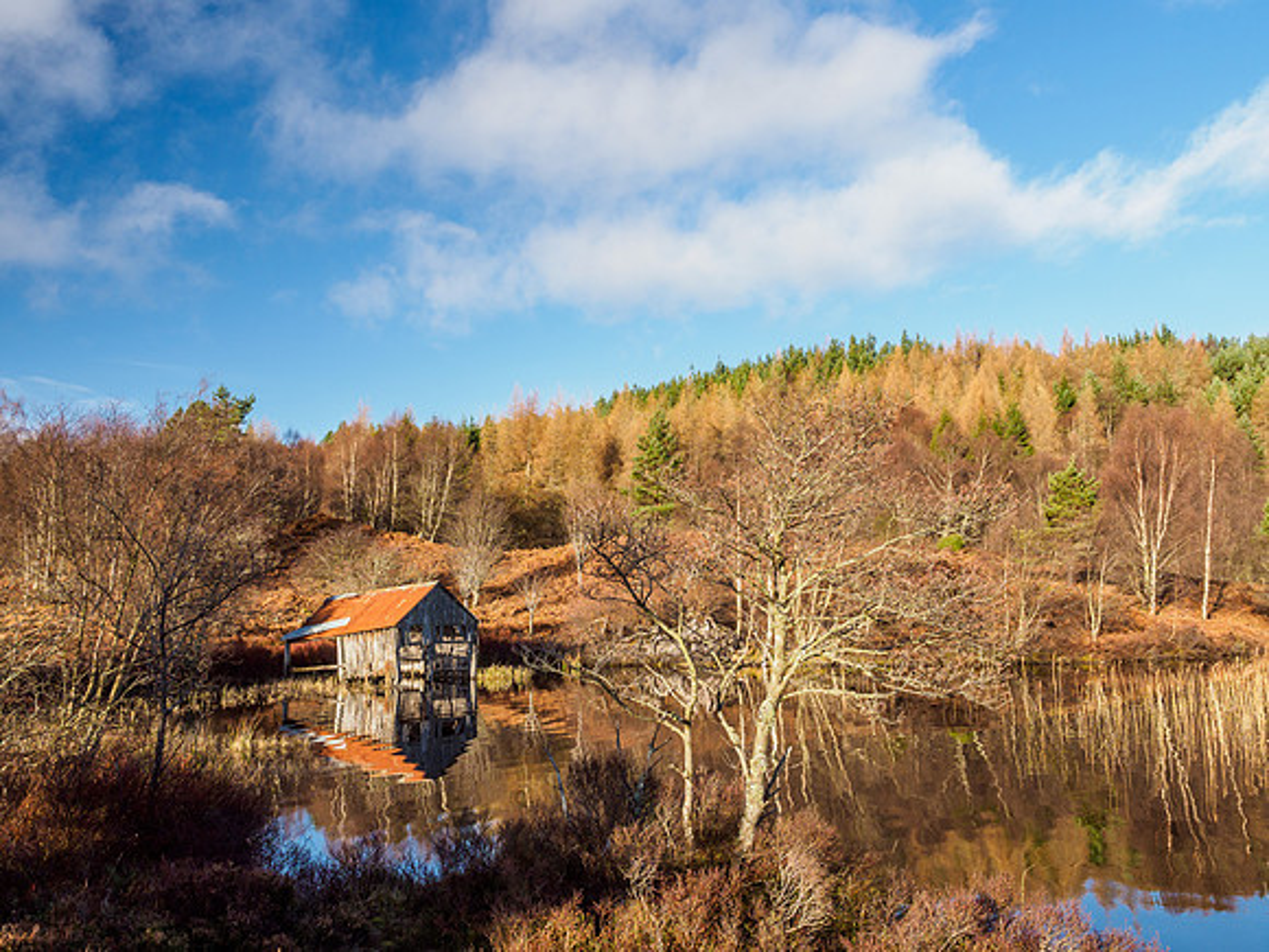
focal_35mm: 26
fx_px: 970
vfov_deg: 52.3
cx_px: 644
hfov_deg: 66.4
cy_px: 455
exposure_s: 1/100
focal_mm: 12
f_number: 7.1
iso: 200
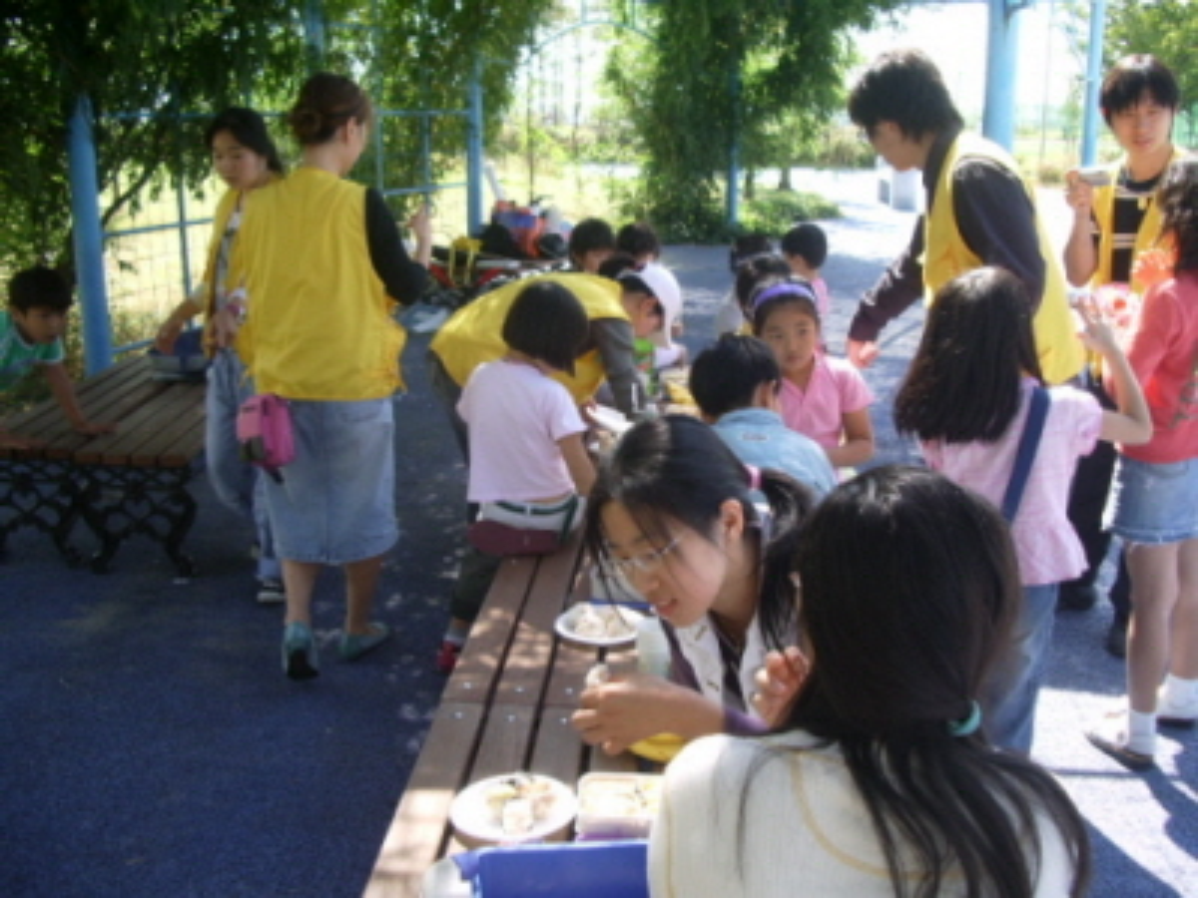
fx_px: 1211
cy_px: 449
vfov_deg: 40.7
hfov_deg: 52.6
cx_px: 599
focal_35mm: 35
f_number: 2.6
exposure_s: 1/125
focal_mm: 5.8
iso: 50
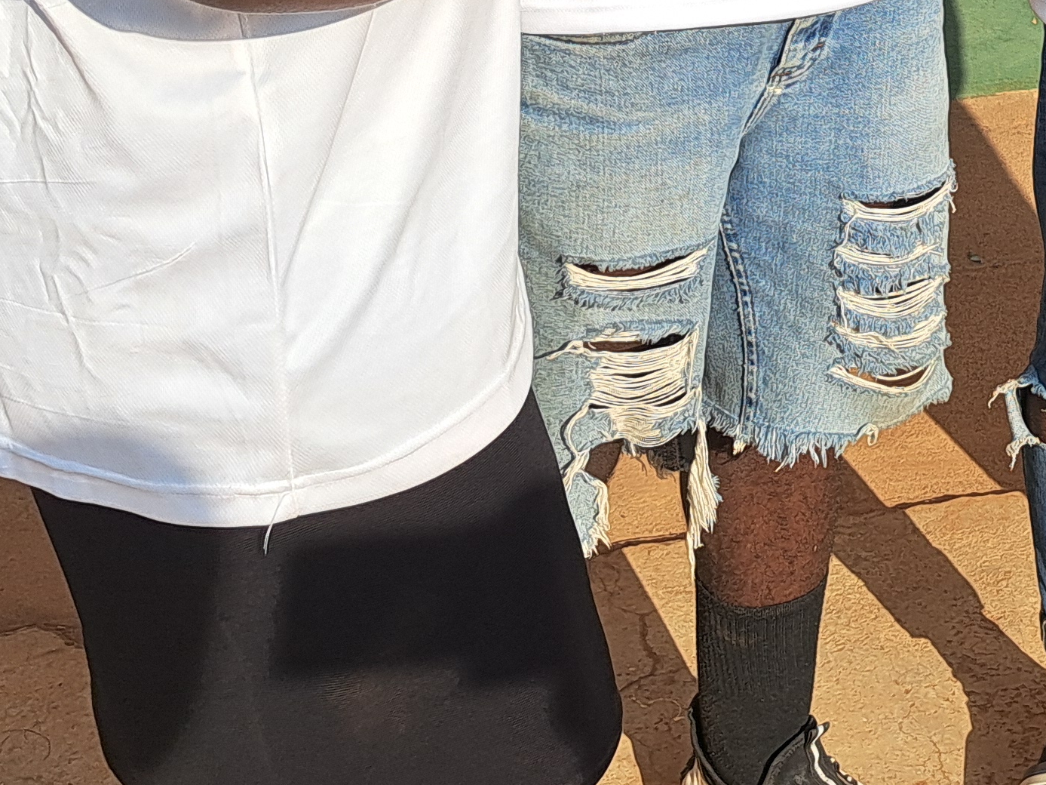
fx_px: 2417
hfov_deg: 23.6
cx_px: 992
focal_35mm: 80
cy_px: -389
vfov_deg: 16.7
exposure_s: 1/1094
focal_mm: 5.23
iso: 50
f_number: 1.8
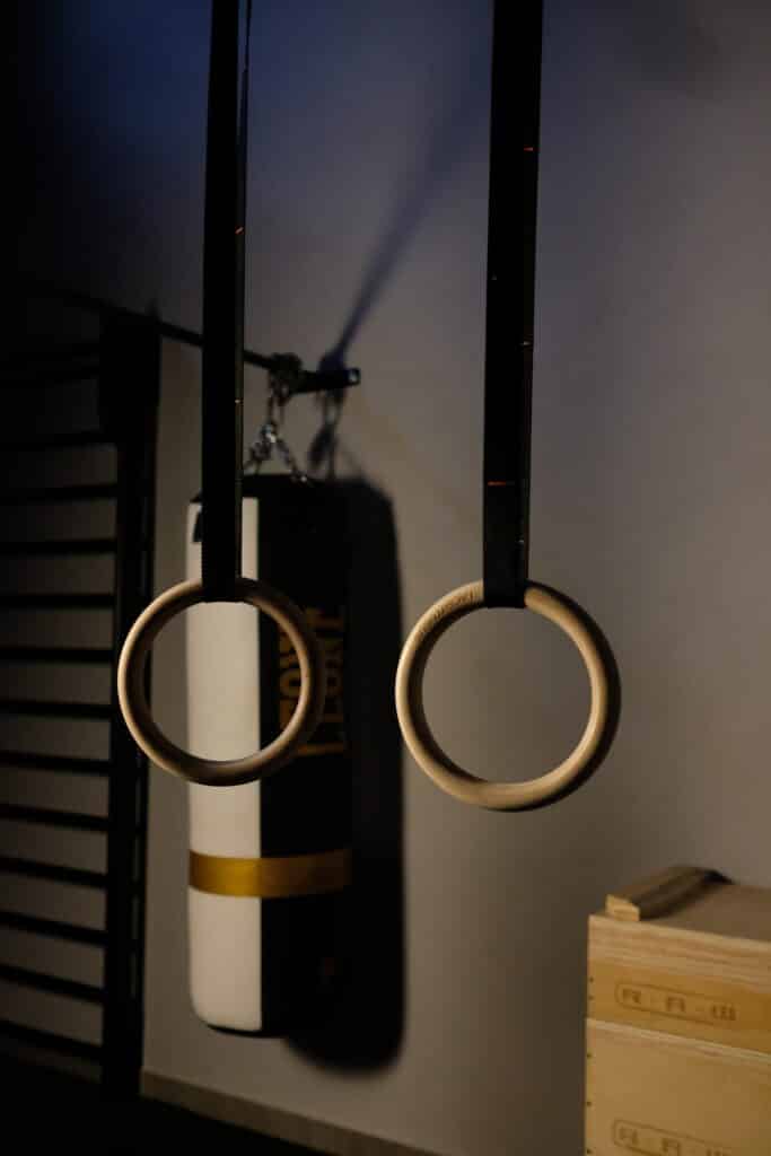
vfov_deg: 54.4
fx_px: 1124
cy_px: 578
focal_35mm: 35
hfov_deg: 37.9
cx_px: 386
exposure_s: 1/160
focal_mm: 23
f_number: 2.5
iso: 4000
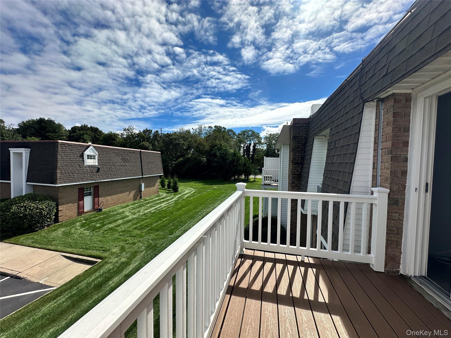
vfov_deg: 85.7
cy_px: 169
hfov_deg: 102.1
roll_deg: -1.1
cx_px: 226
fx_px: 182
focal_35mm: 14
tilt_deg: -1.3
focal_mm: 2.22
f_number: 2.2
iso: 50
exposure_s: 1/3040
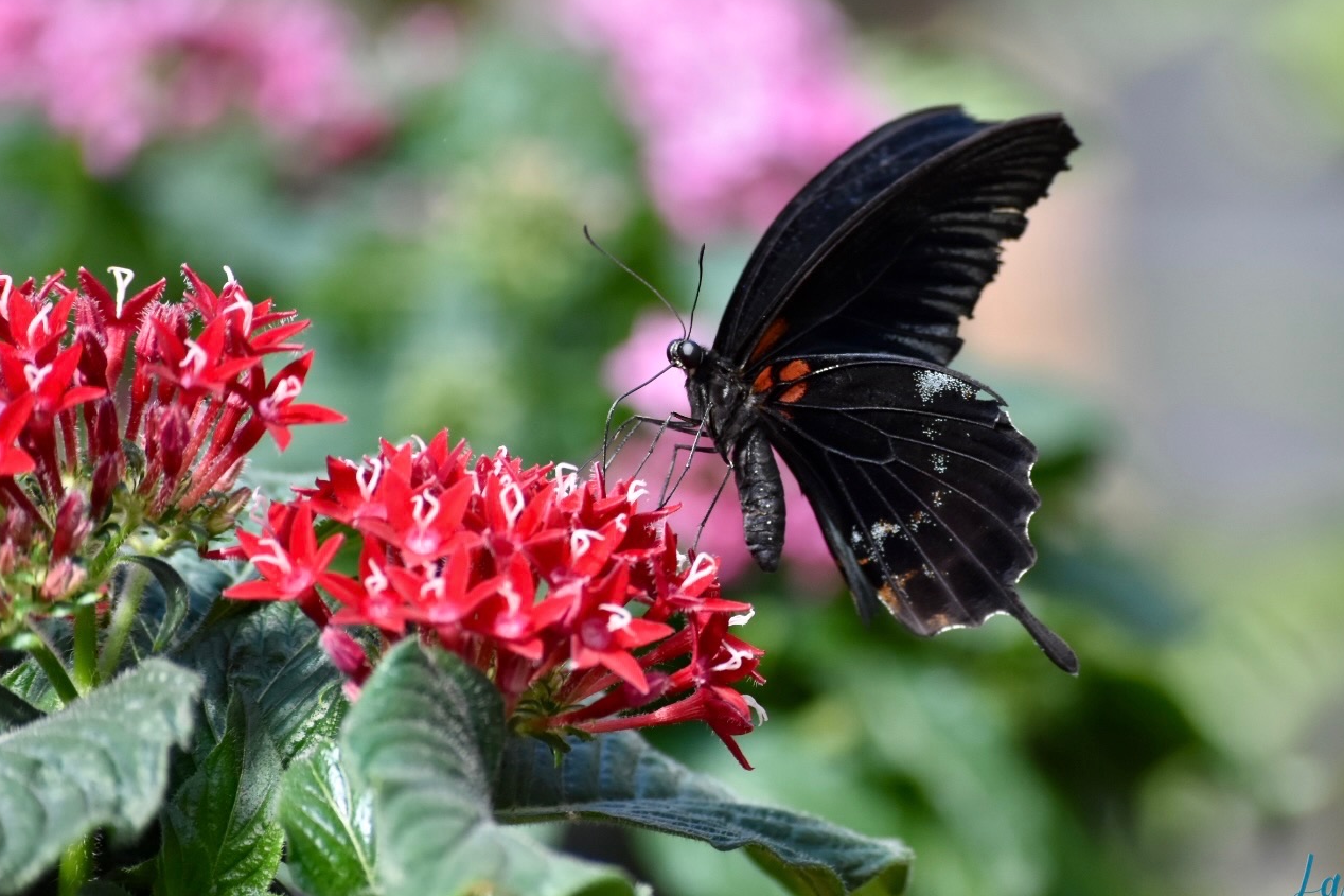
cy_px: 400
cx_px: 838
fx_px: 8945
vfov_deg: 5.7
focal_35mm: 240
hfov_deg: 8.6
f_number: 4.8
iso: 800
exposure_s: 1/640
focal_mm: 125
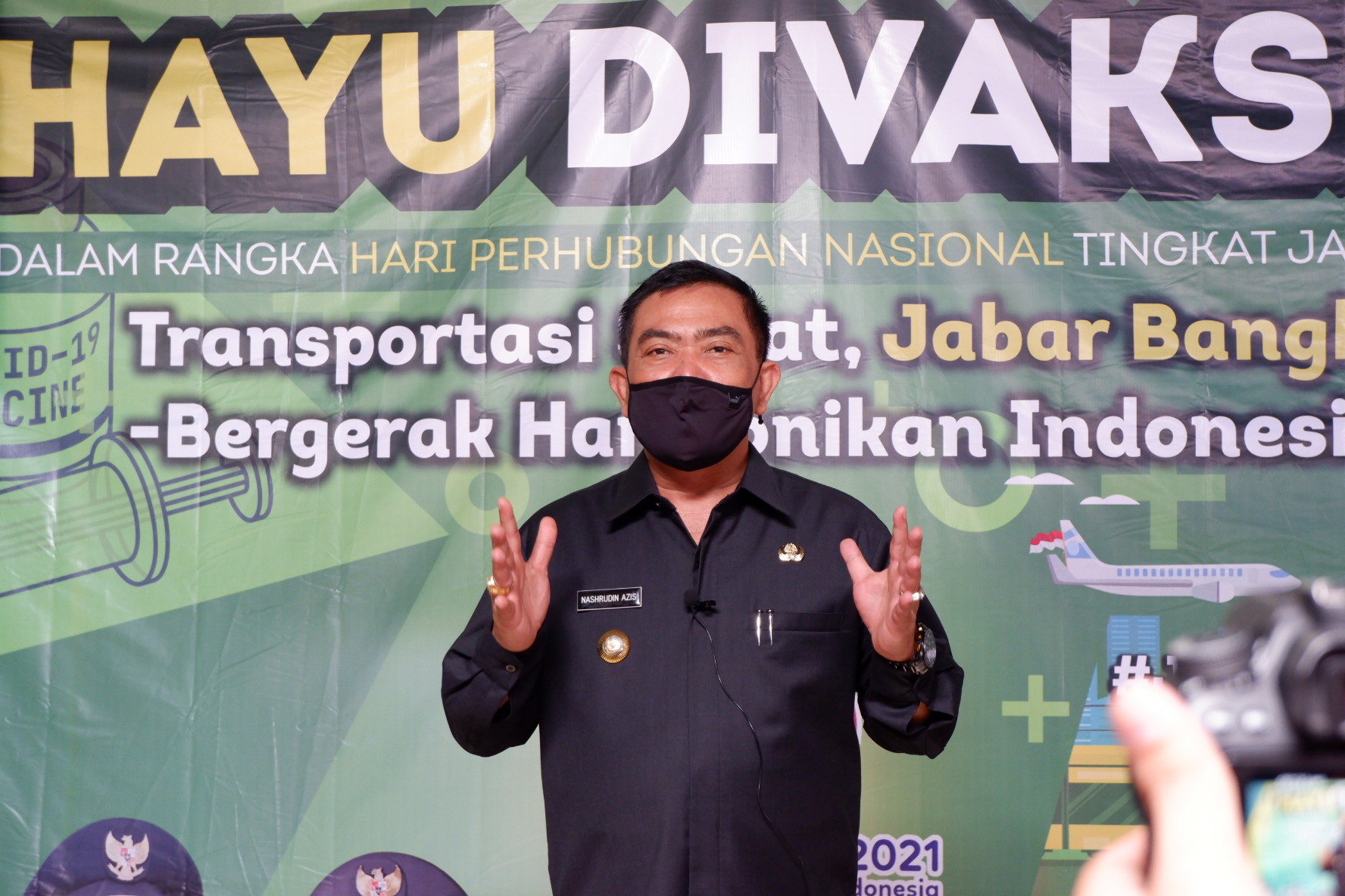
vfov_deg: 27.0
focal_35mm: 50
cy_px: 448
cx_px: 672
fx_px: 1868
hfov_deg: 39.6
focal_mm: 33.3
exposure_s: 1/50
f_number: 4.9
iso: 2000
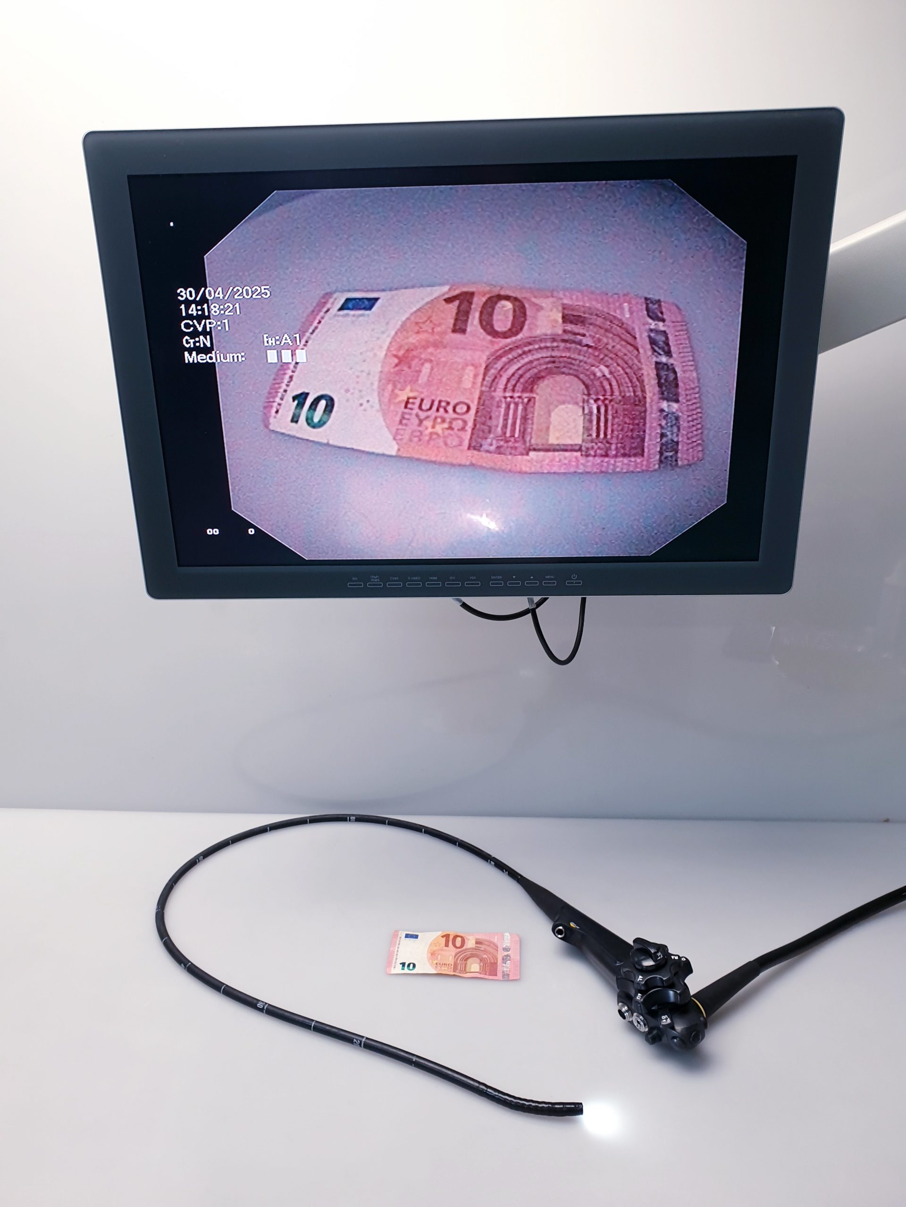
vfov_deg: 67.3
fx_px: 907
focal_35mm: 26
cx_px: 453
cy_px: 604
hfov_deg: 53.1
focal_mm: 4.3
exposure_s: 1/50
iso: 64
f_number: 2.4
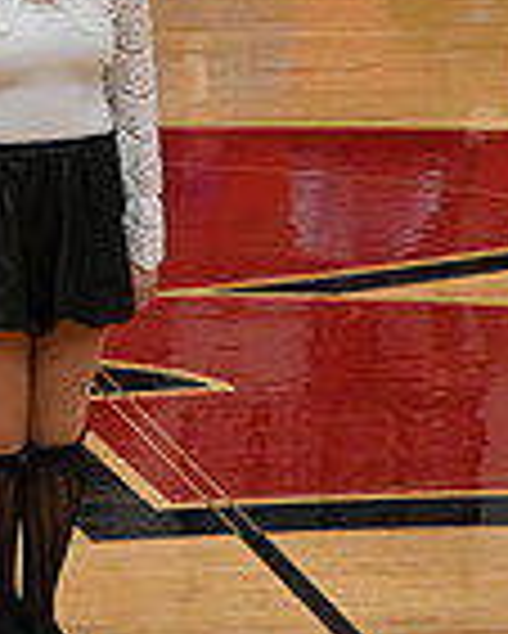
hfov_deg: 3.7
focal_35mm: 406
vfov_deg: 4.7
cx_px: 1290
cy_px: -133
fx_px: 7622
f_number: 4
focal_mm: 70
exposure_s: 1/400
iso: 5000
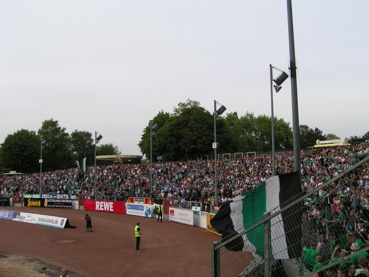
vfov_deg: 37.7
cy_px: 138
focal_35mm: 38
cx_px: 184
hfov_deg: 49.0
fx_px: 405
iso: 50
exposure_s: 1/250
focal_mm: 5.8
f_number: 5.6
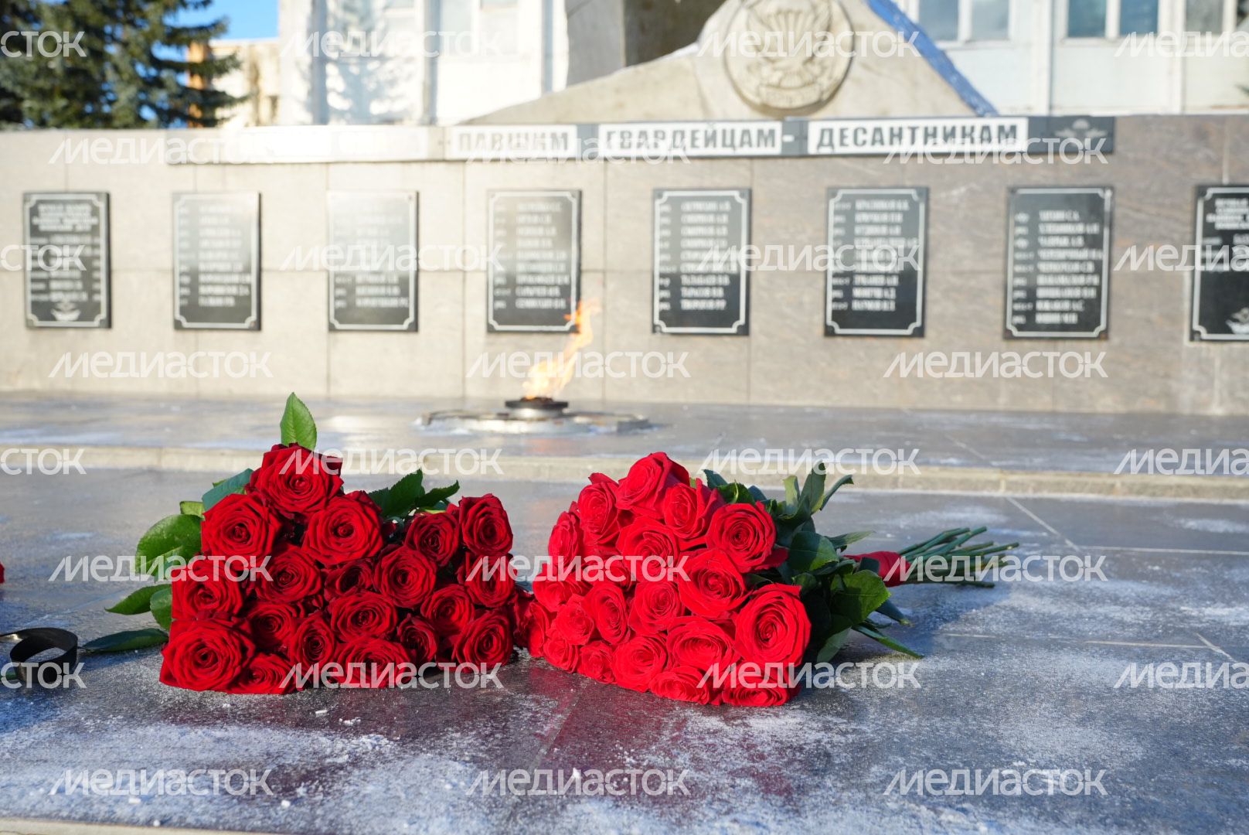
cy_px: 418
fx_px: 1215
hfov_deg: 54.4
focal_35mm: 35
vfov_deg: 37.9
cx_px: 624
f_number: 5.6
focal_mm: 35
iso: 1600
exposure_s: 1/2500
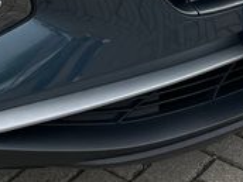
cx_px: -31
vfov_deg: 8.8
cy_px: -234
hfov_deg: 12.5
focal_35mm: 155
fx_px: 1088
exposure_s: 1/913
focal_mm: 5.1
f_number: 1.6
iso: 50
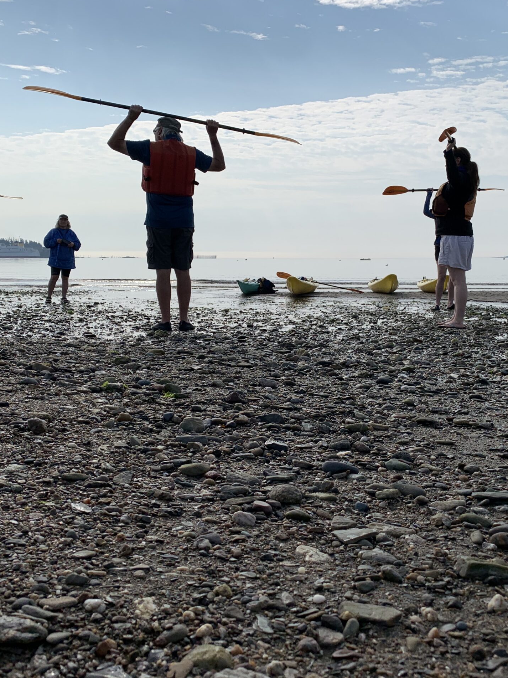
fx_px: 685
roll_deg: +0.1
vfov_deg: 52.6
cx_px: 301
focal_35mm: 35
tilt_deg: -6.8
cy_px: 337
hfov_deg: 40.5
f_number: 1.8
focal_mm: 4.25
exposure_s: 1/5714
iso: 25
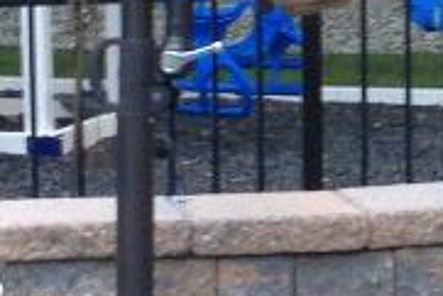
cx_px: 724
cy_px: 83
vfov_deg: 4.8
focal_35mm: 289
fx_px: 3559
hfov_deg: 7.0
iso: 64
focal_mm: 4.28
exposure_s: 1/20
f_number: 2.4
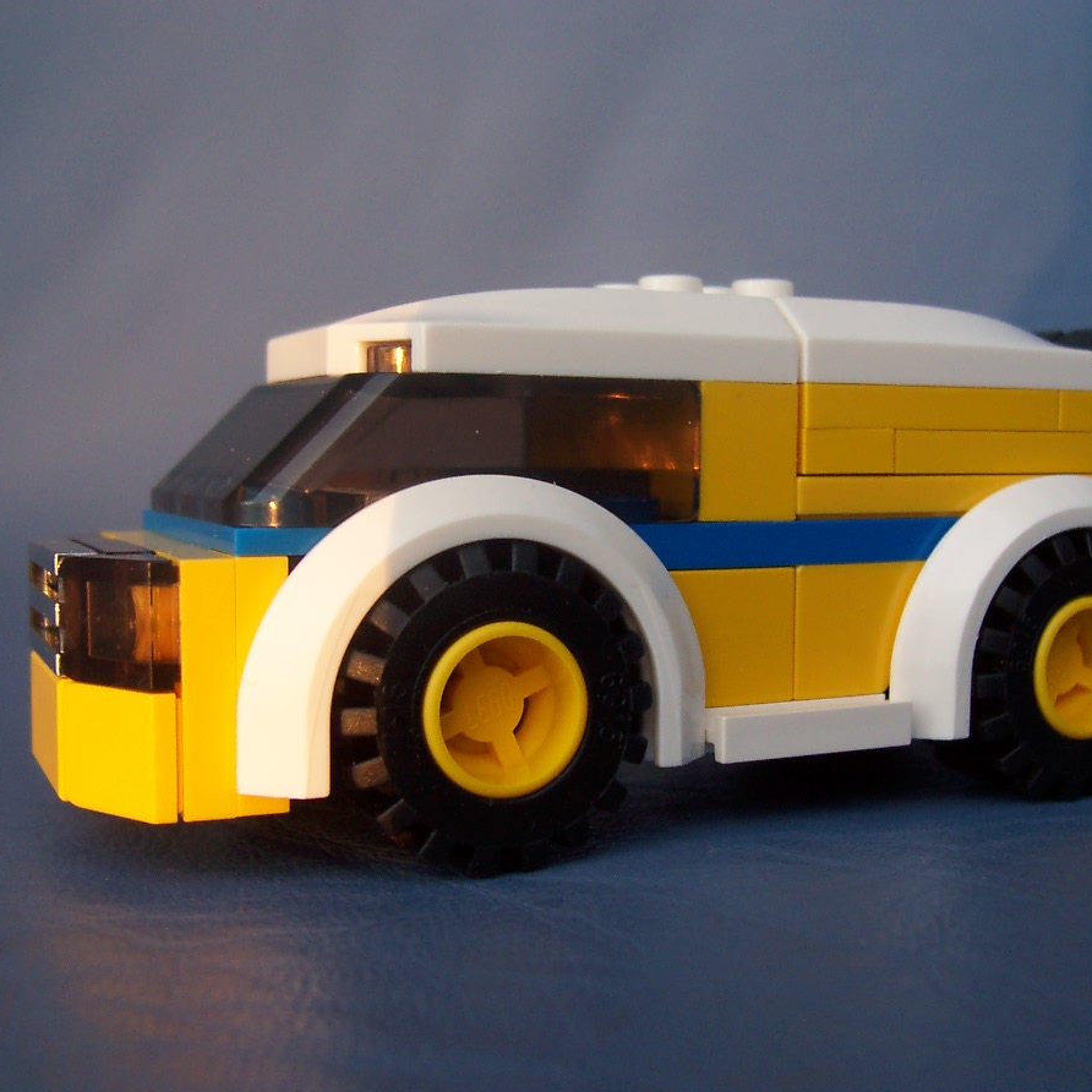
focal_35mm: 44
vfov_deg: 38.3
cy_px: 550
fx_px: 1570
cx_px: 601
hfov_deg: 38.3
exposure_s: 1/90
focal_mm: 5.6
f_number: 2.8
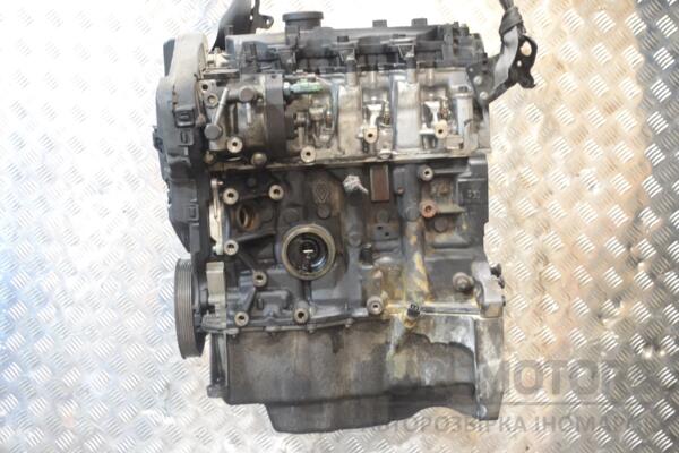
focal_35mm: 52
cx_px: 340
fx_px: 990
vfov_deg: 25.8
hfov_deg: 37.9
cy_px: 226
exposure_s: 1/30
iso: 2800
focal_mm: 35
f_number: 5
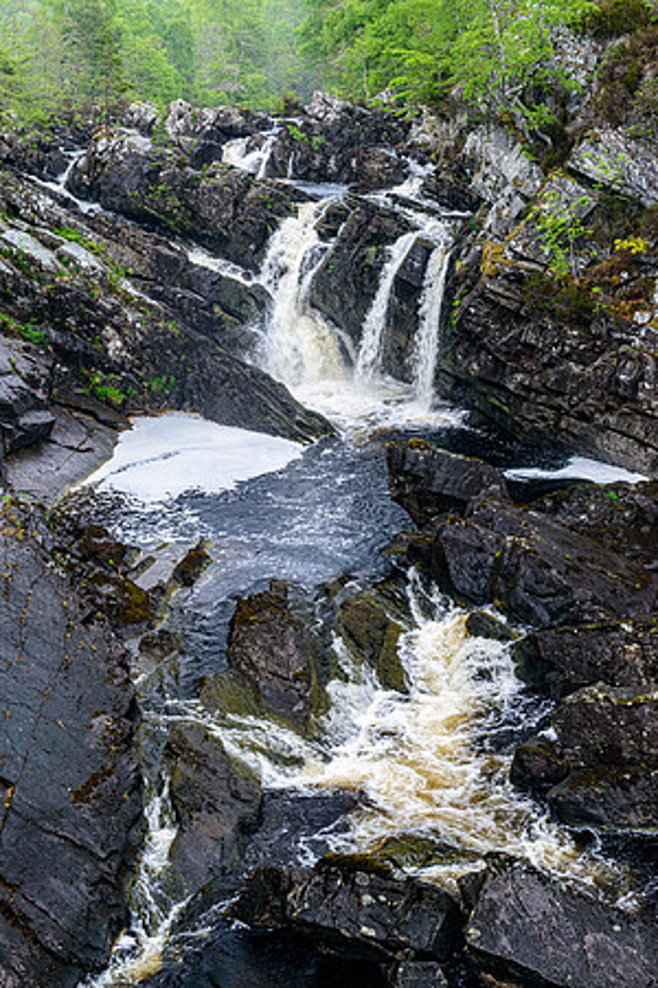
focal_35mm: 56
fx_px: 1535
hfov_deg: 24.2
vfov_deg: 35.6
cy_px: 494
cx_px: 329
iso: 1100
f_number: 8
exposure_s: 1/60
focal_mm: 56
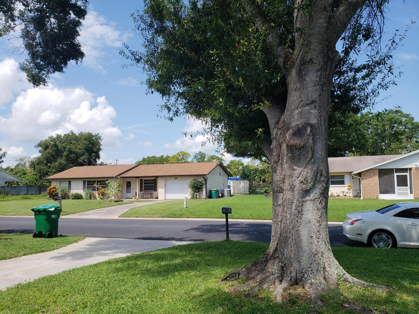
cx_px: 210
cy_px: 157
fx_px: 315
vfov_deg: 53.1
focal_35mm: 26
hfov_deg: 67.3
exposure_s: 1/1154
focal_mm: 4.3
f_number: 2.4
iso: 50
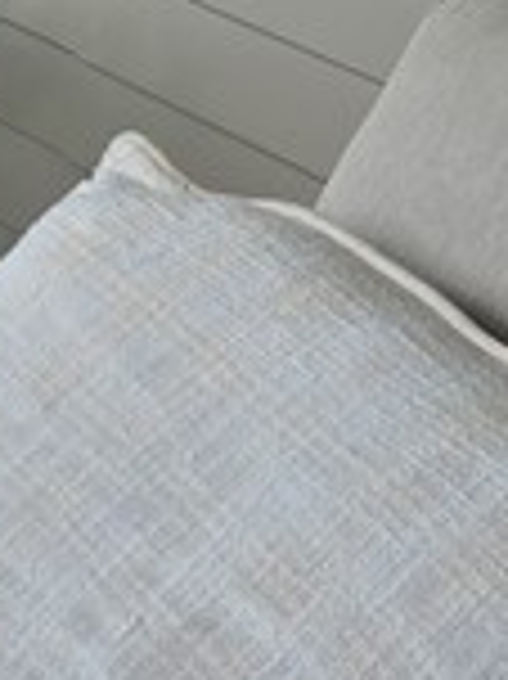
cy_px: -234
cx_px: -1430
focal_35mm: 156
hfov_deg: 7.3
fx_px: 3057
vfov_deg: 12.2
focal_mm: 6.3
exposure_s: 1/180
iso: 20
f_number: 1.7
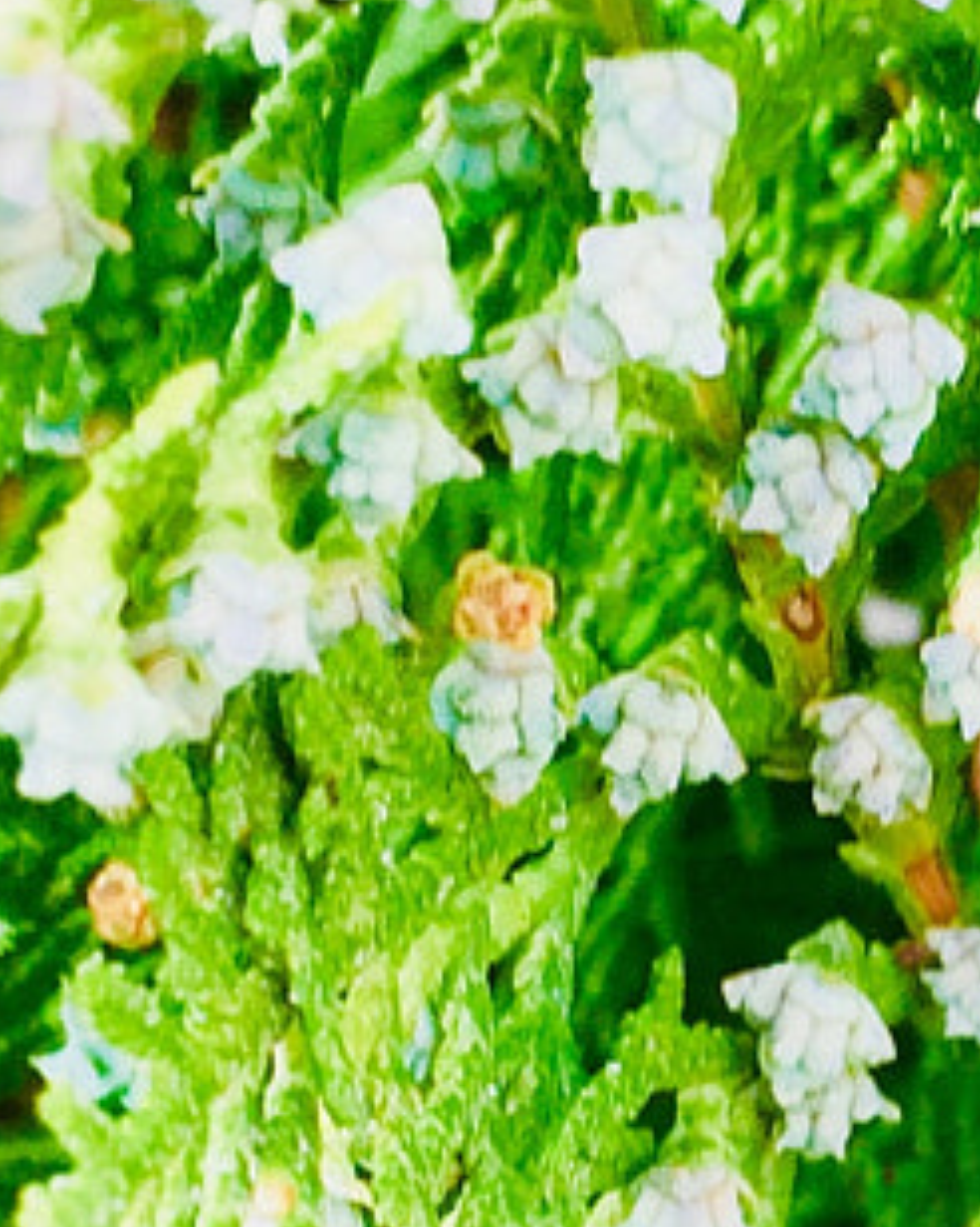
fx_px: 5335
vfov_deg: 13.0
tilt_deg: -36.4
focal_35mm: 147
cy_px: 1115
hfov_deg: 10.3
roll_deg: -4.6
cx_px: 1171
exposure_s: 1/110
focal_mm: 4.15
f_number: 2.2
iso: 32
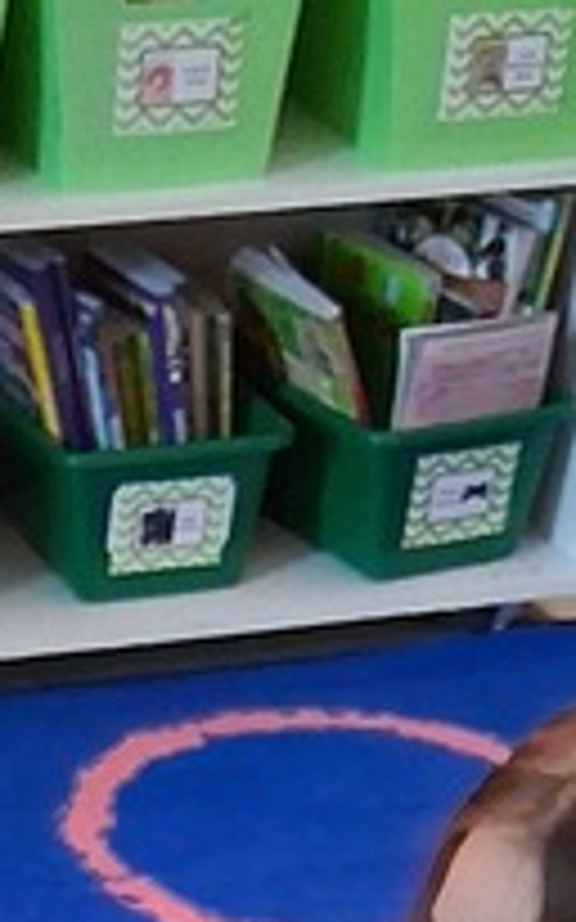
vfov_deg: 12.8
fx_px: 3469
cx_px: -171
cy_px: 1961
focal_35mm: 138
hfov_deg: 9.3
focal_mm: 3.98
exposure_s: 1/25
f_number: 1.8
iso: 1000
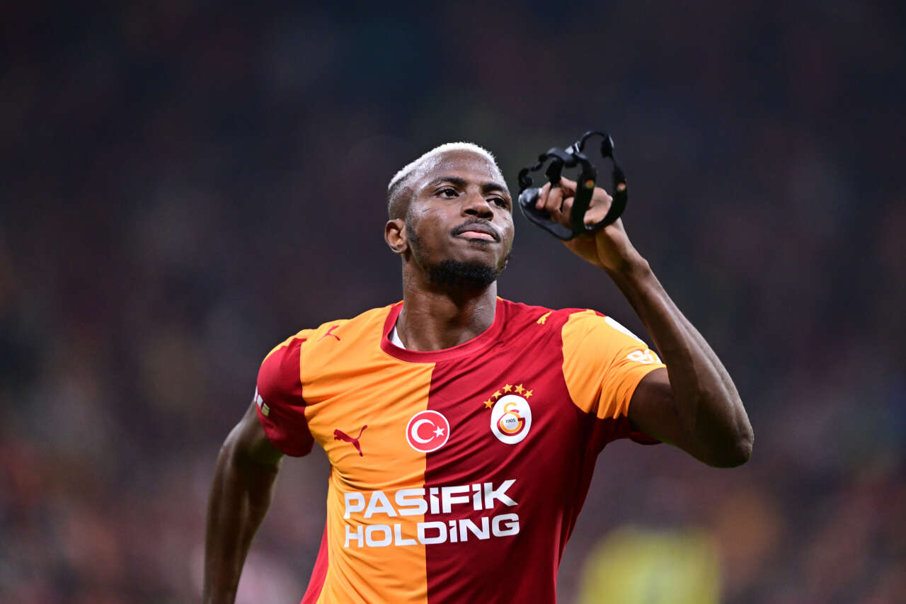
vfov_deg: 3.4
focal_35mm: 400
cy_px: 302
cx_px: 453
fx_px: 10065
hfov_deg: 5.2
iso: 2500
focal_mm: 400
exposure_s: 1/2000
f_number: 2.8
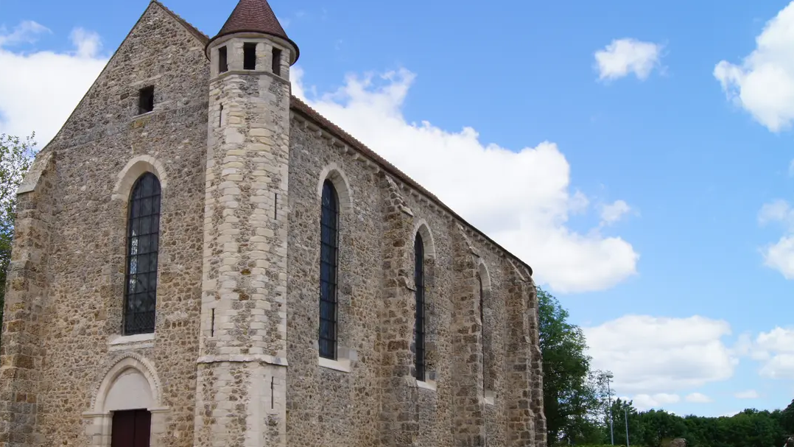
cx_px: 325
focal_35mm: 41
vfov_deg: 29.0
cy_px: 254
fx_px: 863
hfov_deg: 49.1
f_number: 13
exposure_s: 1/100
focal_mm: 22
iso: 100
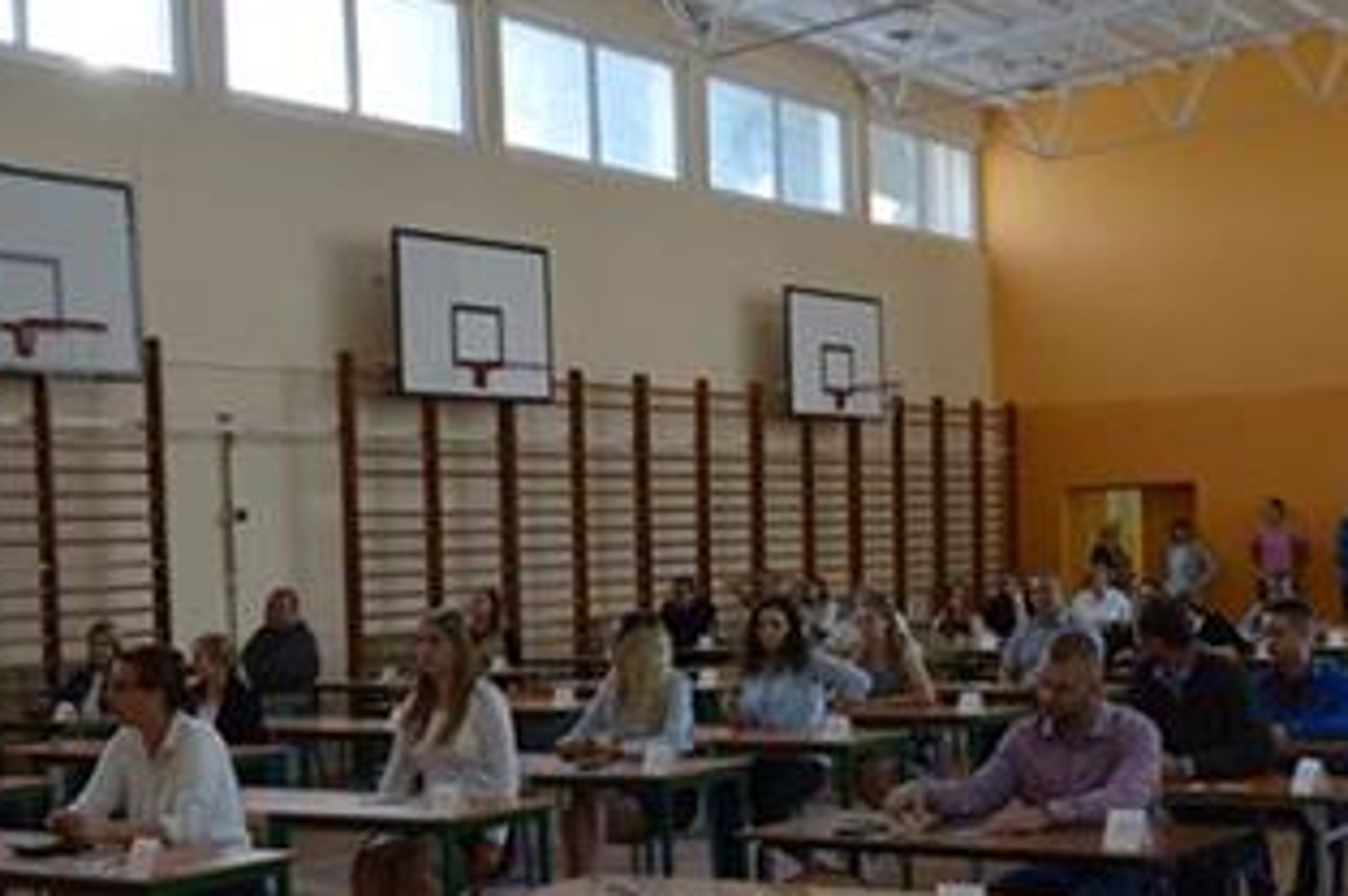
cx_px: 715
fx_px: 2095
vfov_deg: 23.9
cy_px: 672
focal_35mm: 56
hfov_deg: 35.7
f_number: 5
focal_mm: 18
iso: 400
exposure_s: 1/100
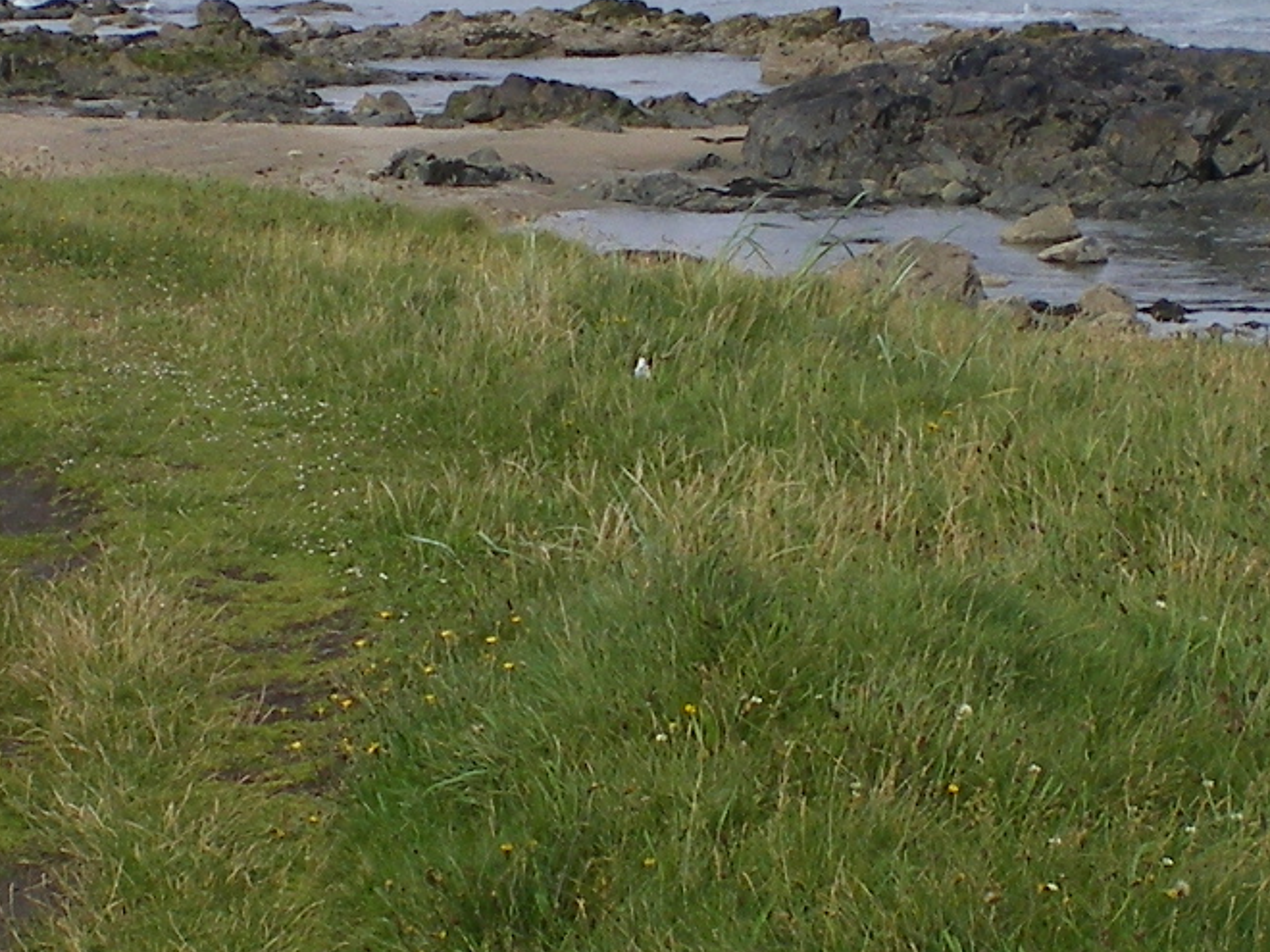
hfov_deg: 16.7
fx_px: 4329
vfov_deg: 12.4
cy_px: 65
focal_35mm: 118
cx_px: 481
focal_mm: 6.3
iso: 64
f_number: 4.6
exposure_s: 1/320
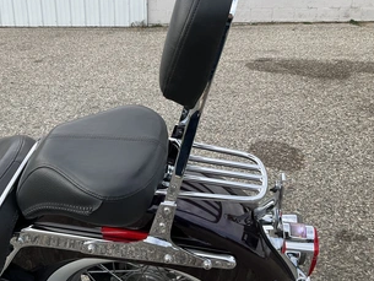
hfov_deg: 48.4
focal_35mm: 38
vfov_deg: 37.7
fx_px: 411
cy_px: 128
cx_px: 137
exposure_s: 1/642
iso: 25
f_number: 1.8
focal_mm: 3
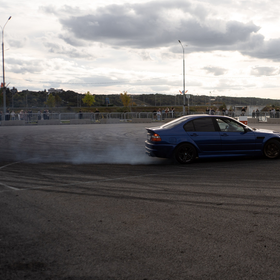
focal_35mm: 56
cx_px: 243
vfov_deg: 30.6
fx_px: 512
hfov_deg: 29.5
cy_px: 142
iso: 100
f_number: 2.2
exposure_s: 1/3200
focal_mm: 35
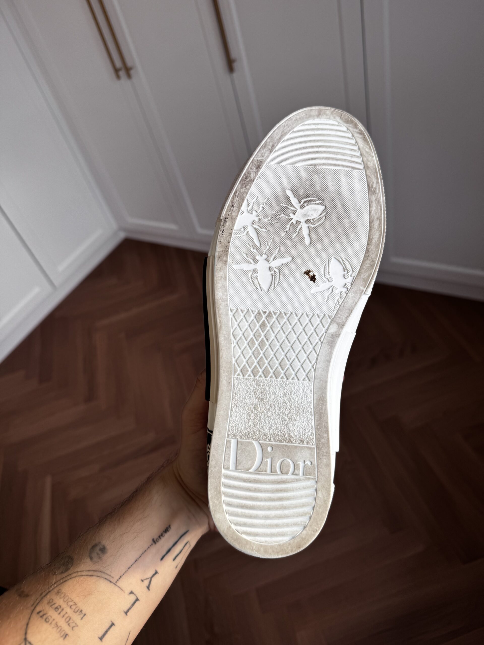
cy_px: 322
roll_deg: +18.8
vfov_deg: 71.6
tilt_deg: -43.3
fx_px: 447
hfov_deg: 56.8
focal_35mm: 24
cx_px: 242
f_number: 1.78
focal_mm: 6.76
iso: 80
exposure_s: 1/121
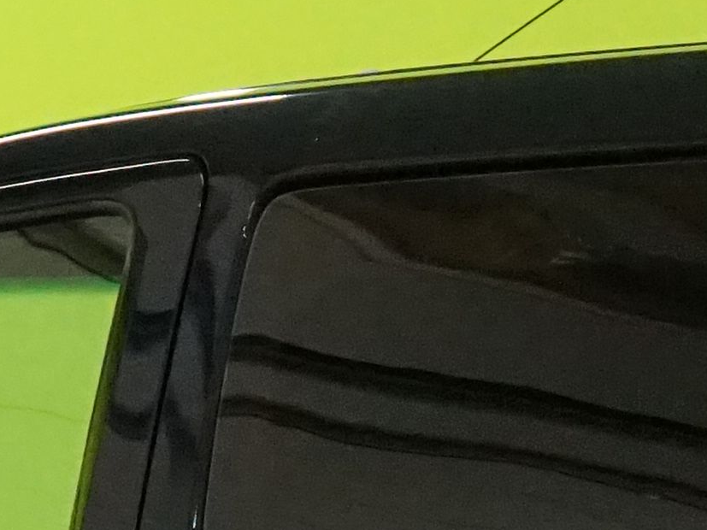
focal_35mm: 342
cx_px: 1066
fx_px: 6984
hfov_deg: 5.7
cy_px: 1088
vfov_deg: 4.3
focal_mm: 49
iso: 8000
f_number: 5.6
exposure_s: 1/400
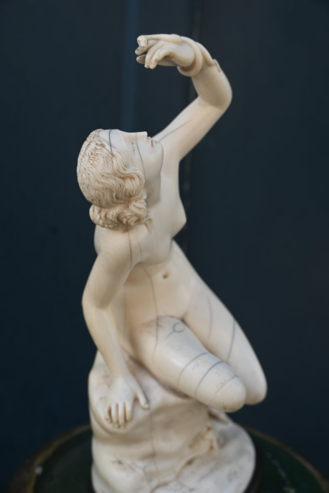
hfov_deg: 28.9
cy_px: 246
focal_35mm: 46
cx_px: 164
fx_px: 637
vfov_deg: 42.3
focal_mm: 31
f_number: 5
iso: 200
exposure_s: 1/250
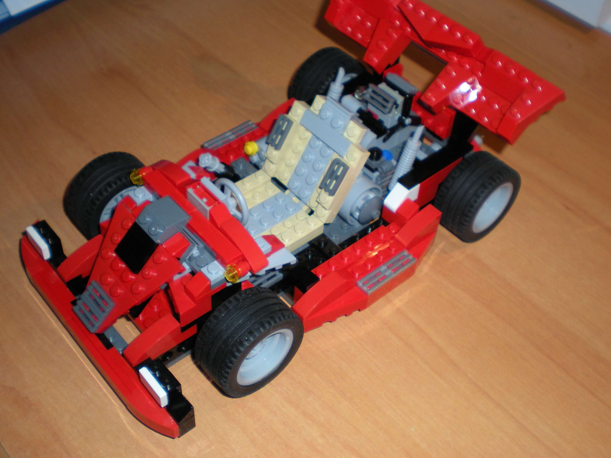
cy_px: 211
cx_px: 309
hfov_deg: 43.8
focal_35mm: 43
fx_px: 759
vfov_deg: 33.6
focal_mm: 6.3
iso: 64
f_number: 3.1
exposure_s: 1/60
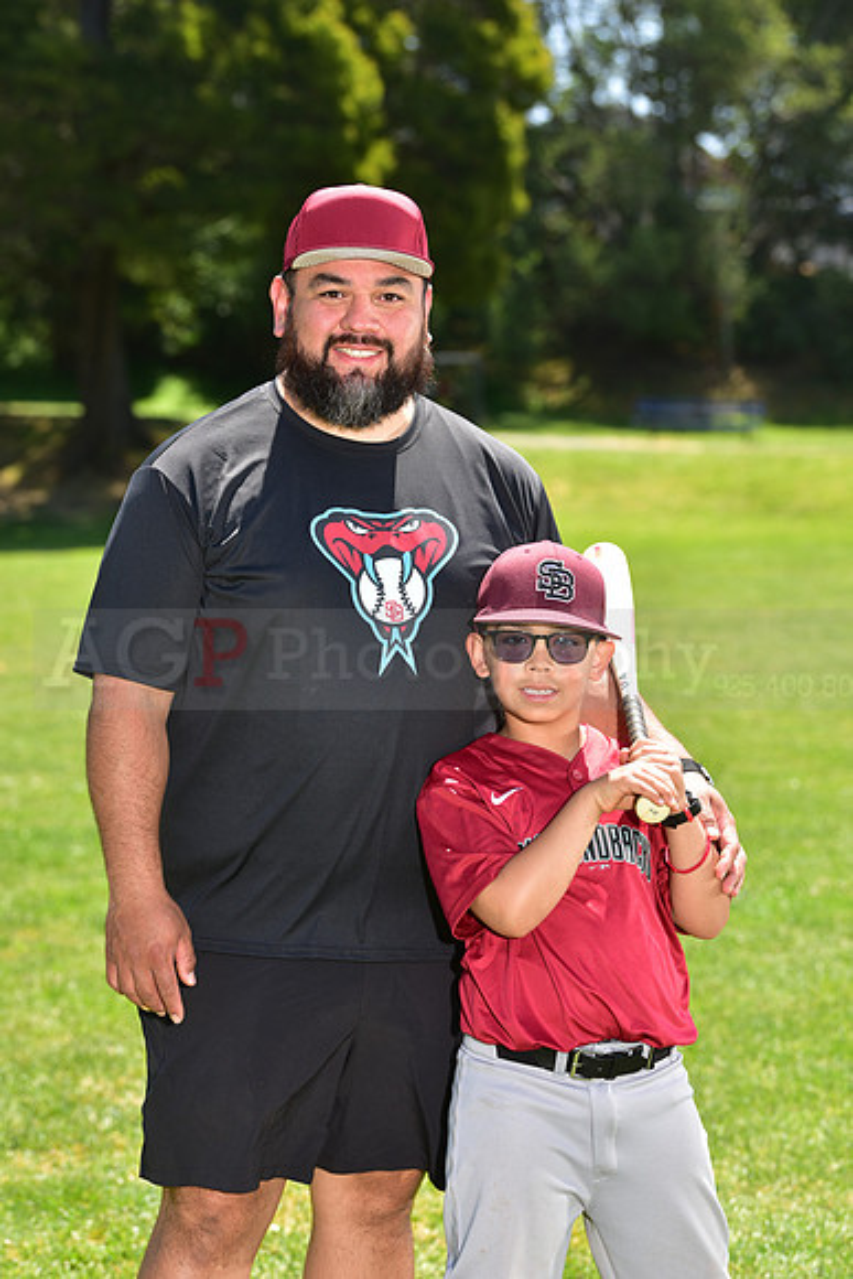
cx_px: 426
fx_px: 3552
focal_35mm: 100
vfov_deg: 20.4
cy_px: 640
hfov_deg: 13.7
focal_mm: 100
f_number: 5
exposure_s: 1/200
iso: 80
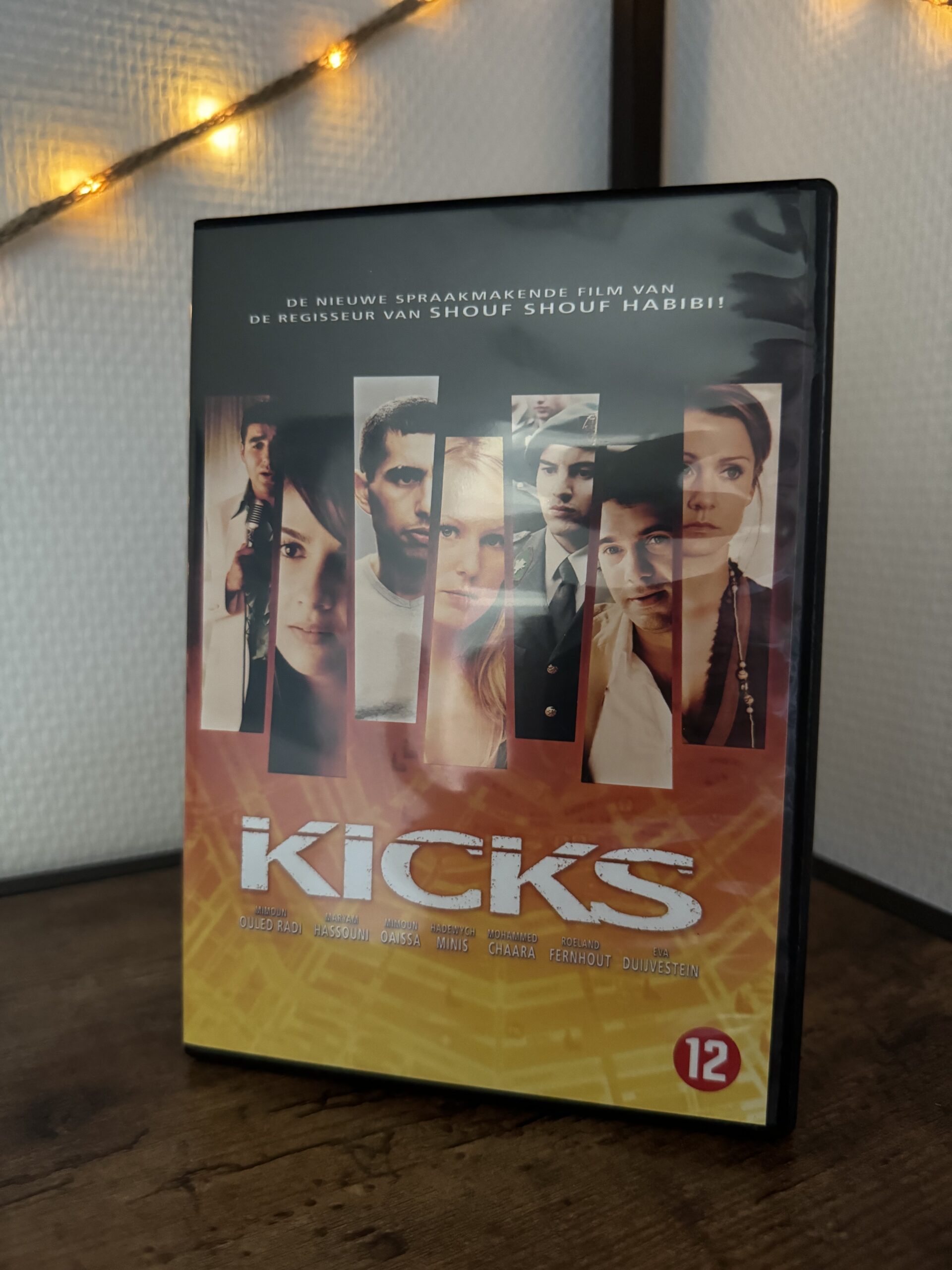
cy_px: 635
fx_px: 880
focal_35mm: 24
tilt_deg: -9.3
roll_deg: -1.3
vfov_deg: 71.6
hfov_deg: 56.8
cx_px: 476
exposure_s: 1/34
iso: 1000
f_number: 1.78
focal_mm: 6.76
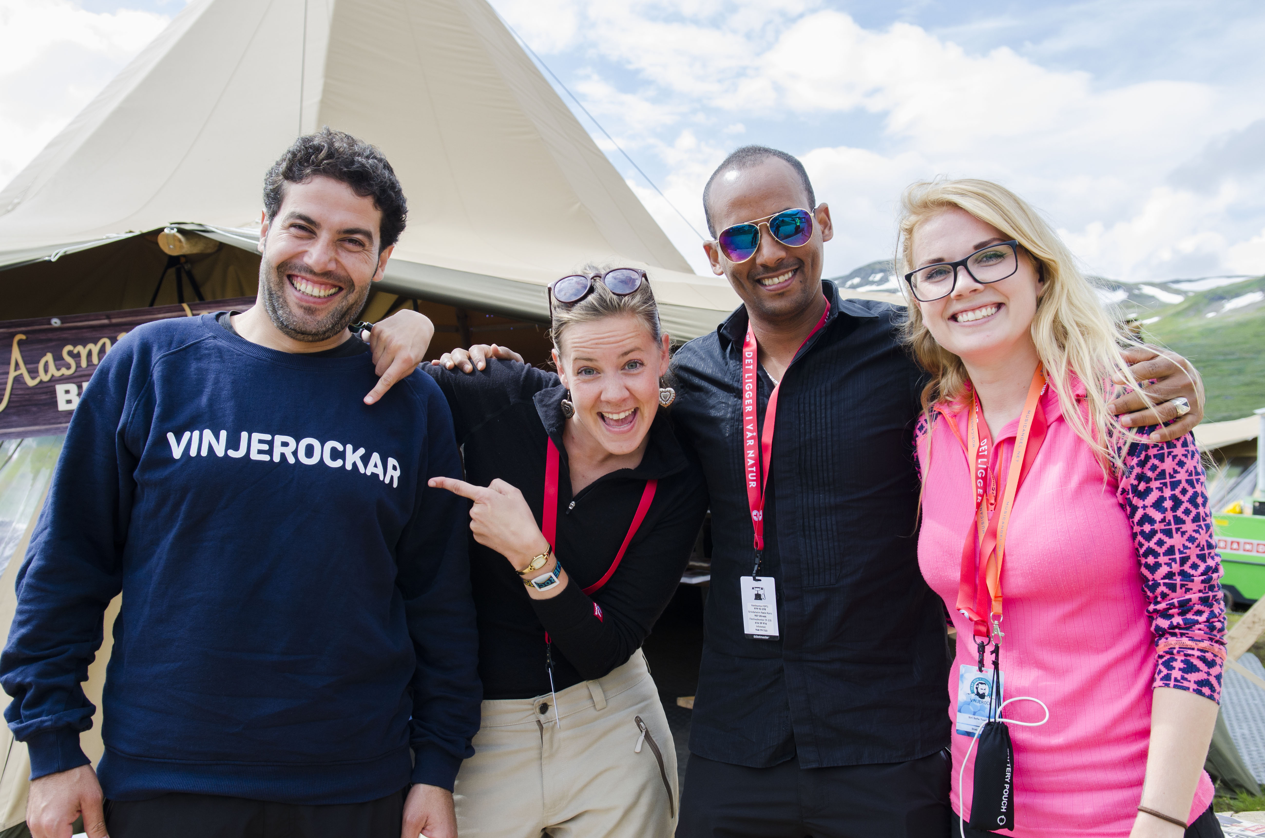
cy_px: 419
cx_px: 632
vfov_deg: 38.2
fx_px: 1210
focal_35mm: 34
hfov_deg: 55.2
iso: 250
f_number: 4.5
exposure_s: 1/640
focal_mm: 23
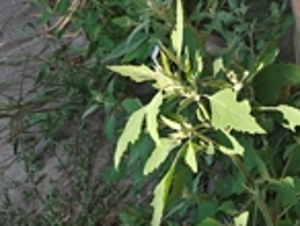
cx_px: 582
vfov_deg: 12.8
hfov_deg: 15.4
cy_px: -189
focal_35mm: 105
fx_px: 911
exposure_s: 1/220
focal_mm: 5.59
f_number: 1.8
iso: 80
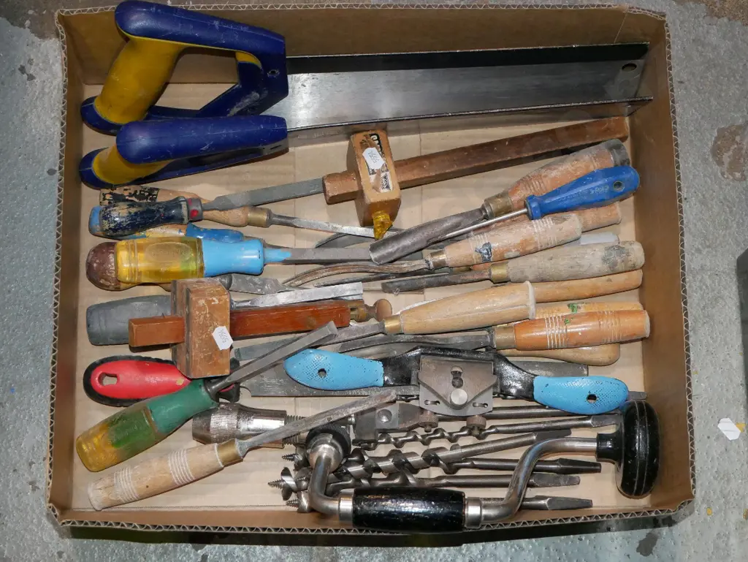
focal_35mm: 64
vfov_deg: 22.9
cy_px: 281
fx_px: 1384
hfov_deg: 30.3
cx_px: 374
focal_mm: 32
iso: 3200
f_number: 5.6
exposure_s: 1/125
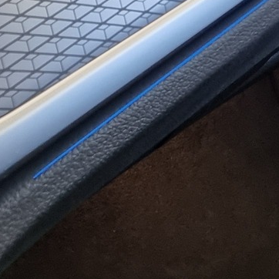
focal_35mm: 64
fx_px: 584
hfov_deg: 24.5
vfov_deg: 24.4
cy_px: -54
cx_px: 331
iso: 320
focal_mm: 2.2
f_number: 2.2
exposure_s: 1/40
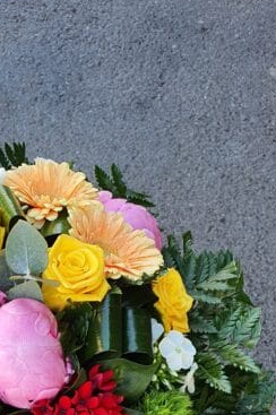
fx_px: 680
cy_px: 400
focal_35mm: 59
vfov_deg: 31.7
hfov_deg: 21.9
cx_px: -14
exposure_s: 1/126
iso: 50
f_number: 2.4
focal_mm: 4.3
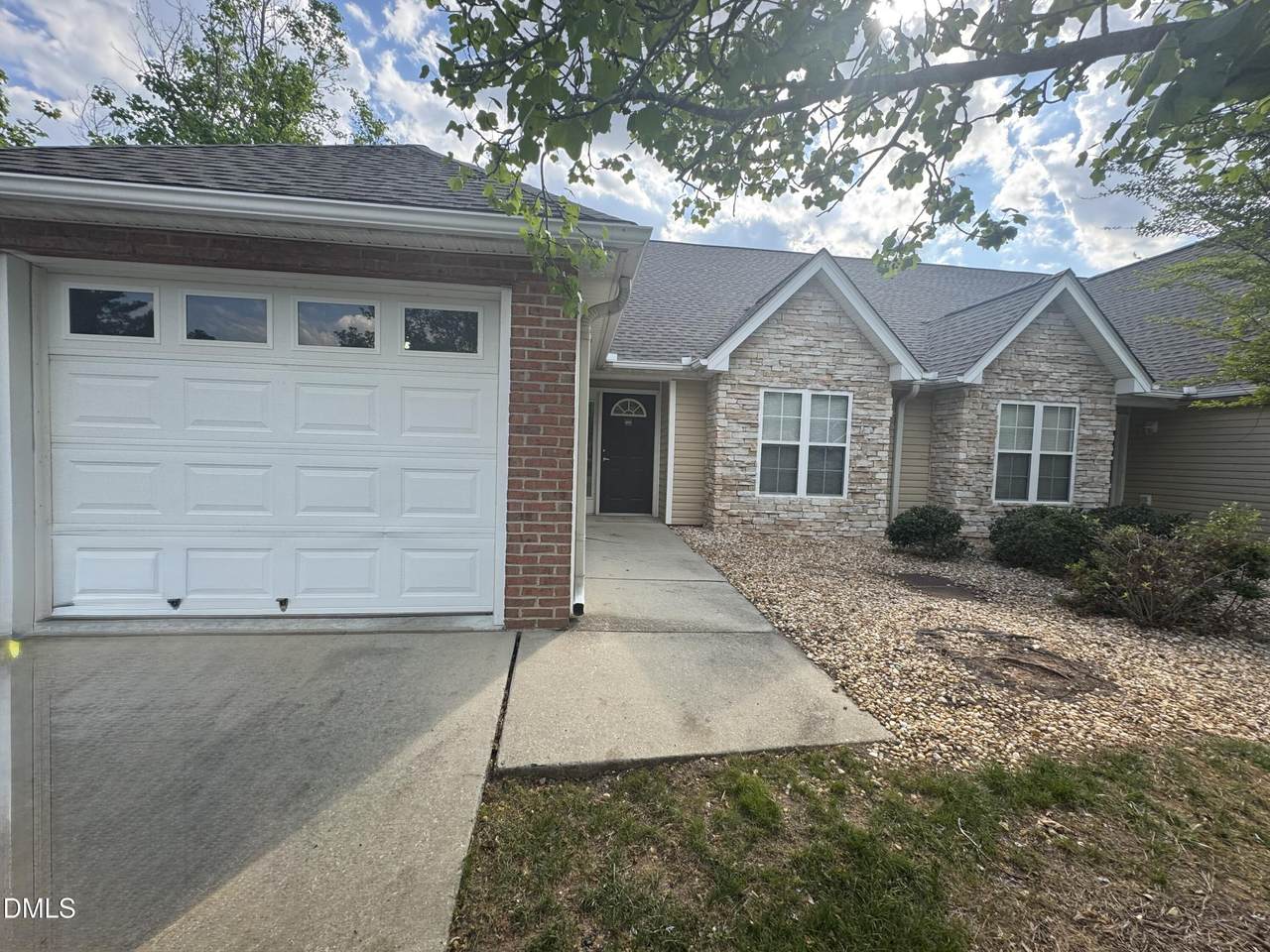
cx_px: 635
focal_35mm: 14
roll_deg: -2.9
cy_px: 476
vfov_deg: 85.7
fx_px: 514
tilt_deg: -3.2
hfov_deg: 102.1
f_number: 2.2
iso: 40
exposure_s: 1/403
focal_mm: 2.22
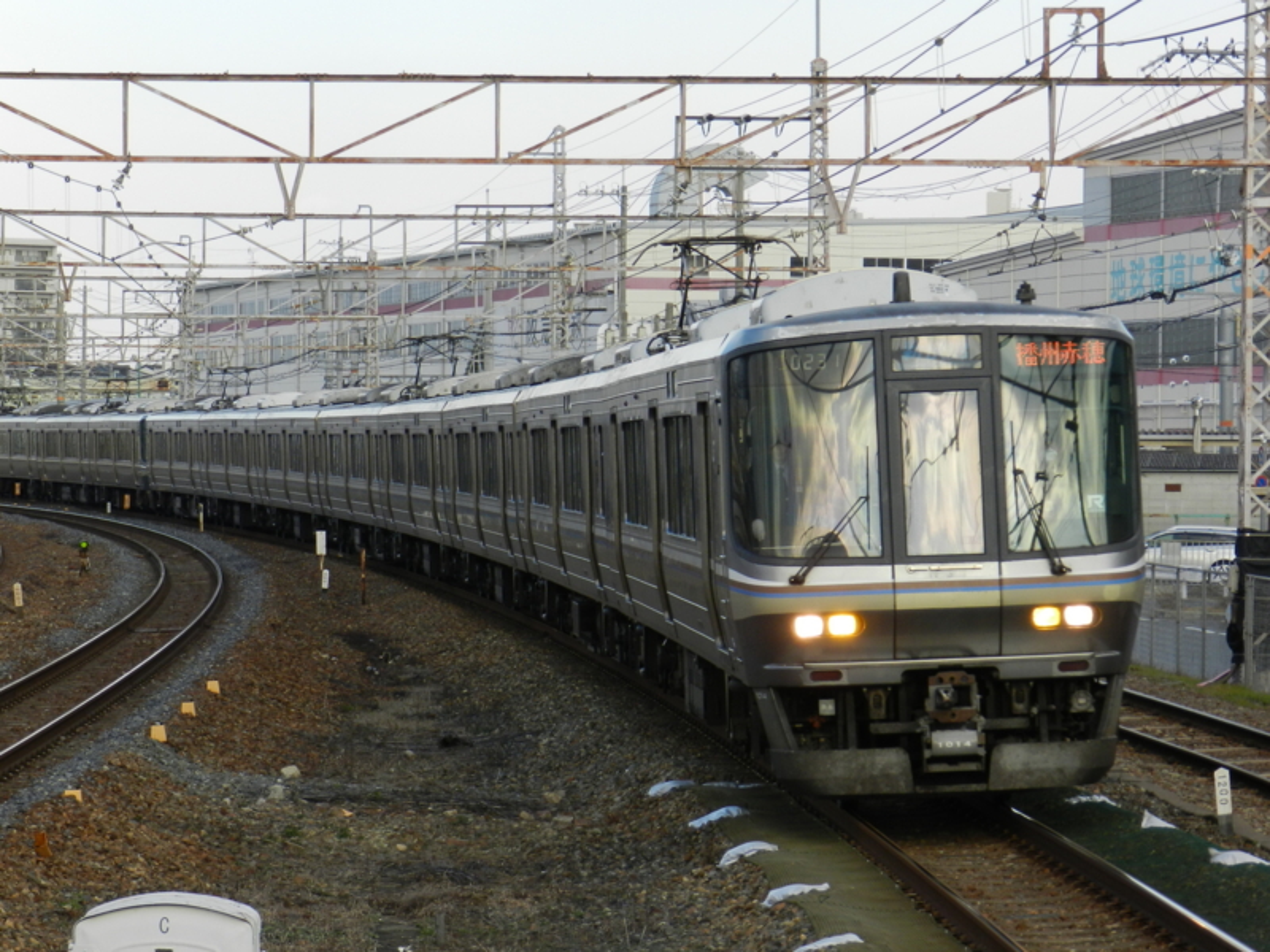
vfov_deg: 9.3
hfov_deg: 12.3
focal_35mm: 160
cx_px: 635
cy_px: 476
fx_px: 5870
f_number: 5.3
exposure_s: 1/320
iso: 160
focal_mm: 28.4
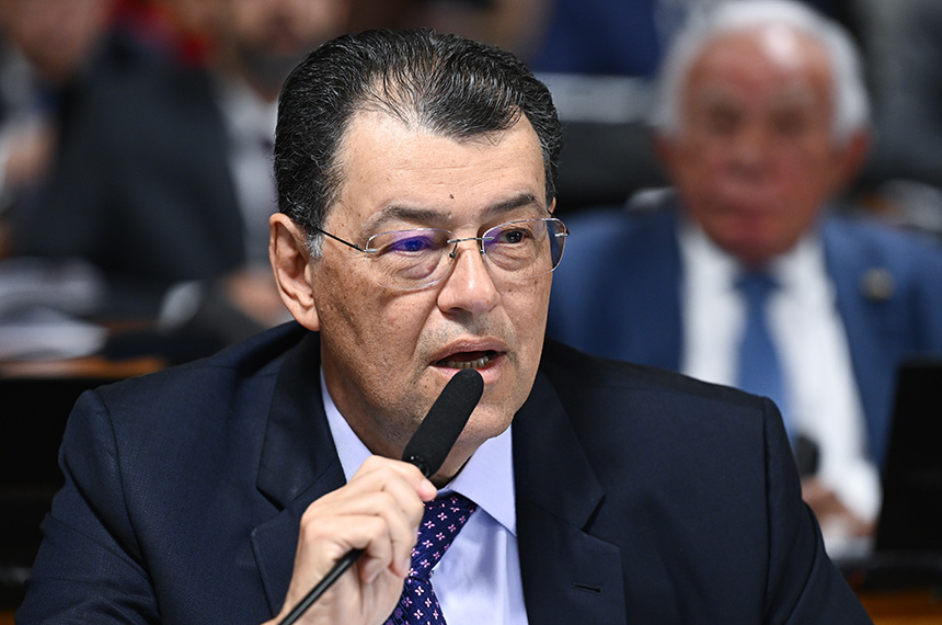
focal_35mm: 200
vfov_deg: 6.8
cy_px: 312
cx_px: 471
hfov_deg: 10.3
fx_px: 5224
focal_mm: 200
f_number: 3.5
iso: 1600
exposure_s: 1/125
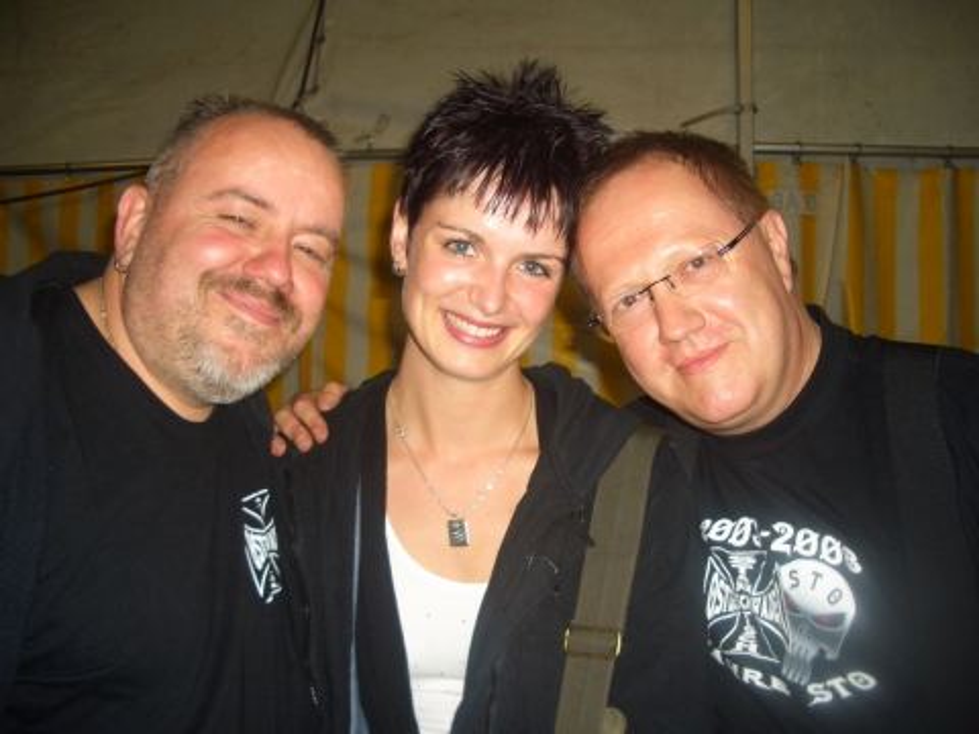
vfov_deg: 40.7
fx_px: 990
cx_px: 490
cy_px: 367
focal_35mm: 35
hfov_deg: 52.6
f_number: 2.6
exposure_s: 1/60
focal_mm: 5.8
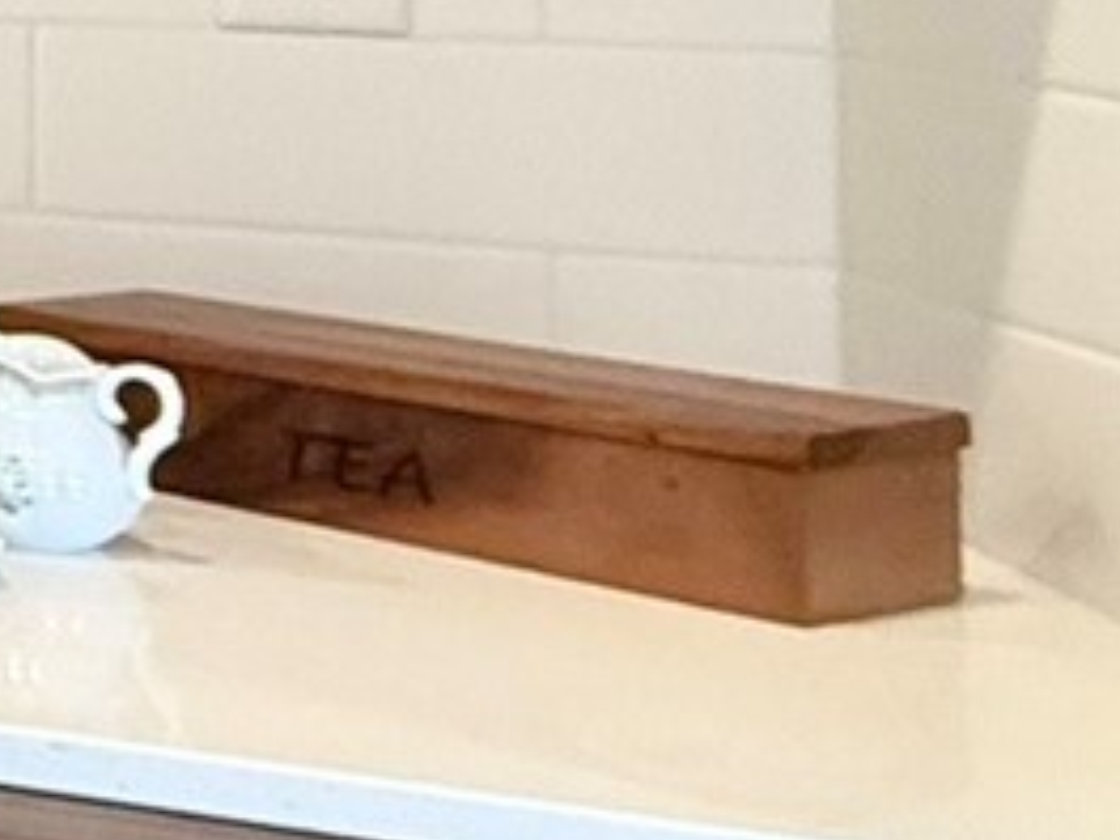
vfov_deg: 16.4
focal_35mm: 85
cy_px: -272
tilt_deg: +1.0
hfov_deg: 12.4
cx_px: -2036
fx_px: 2750
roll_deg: -0.8
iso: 320
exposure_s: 1/60
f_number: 2.2
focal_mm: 2.22
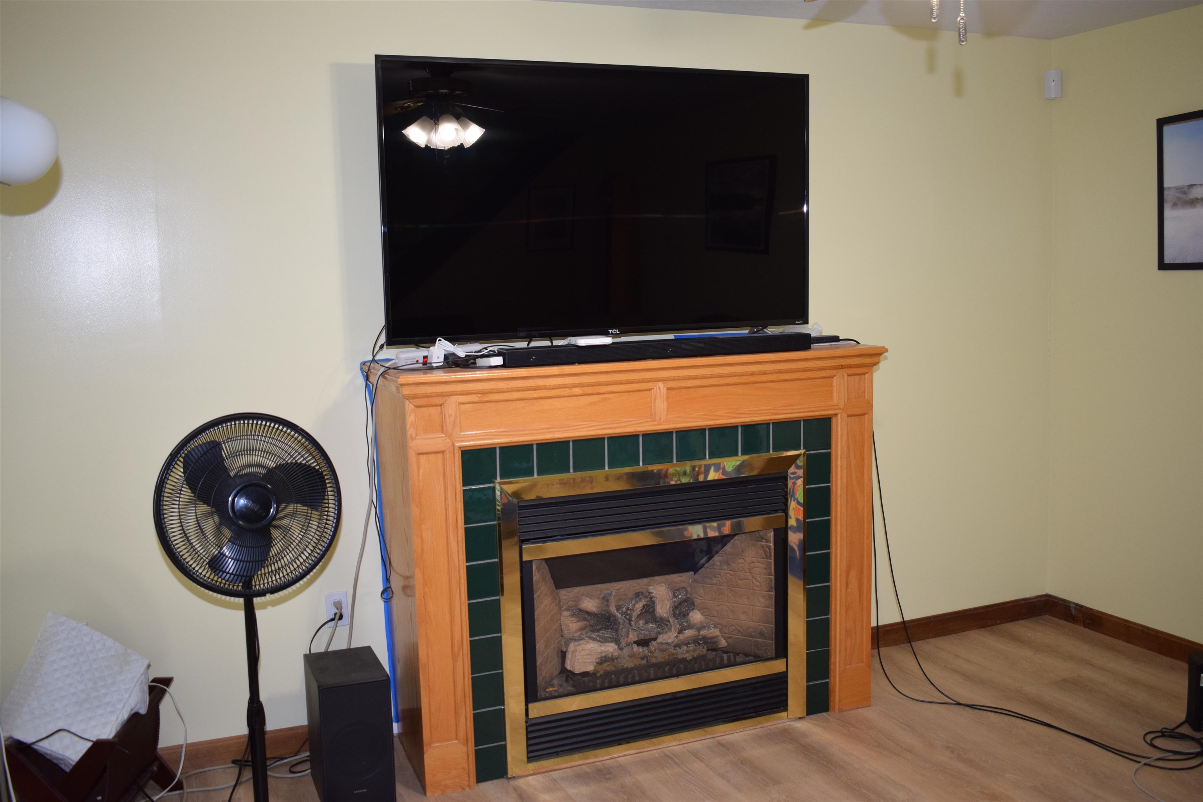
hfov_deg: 55.1
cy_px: 401
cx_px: 602
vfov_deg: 38.4
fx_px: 1153
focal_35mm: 34
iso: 800
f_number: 3.8
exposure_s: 1/60
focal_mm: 23
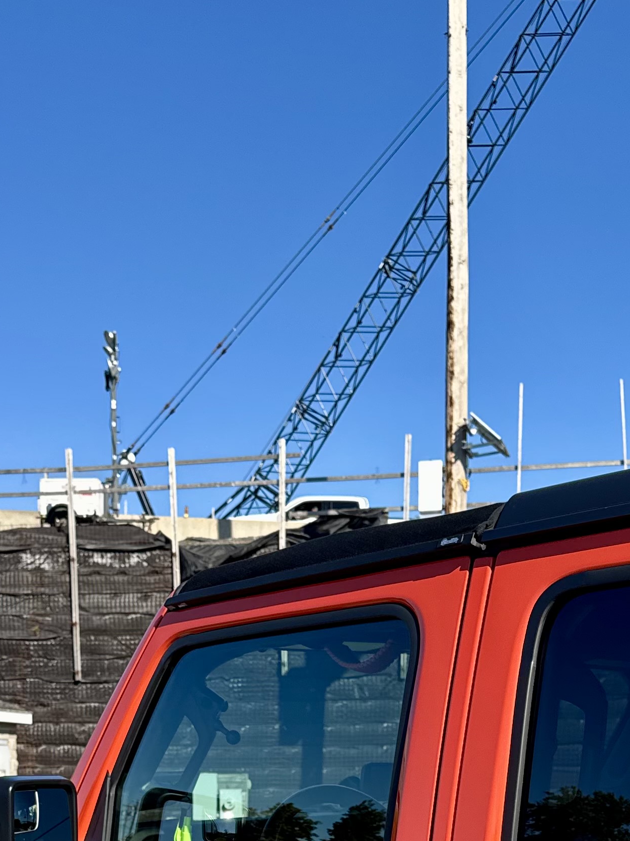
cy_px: 919
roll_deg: -0.7
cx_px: 279
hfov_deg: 25.2
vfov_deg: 29.9
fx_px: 1407
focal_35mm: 58
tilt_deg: -6.4
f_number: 1.78
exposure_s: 1/2833
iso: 80
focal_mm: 6.76
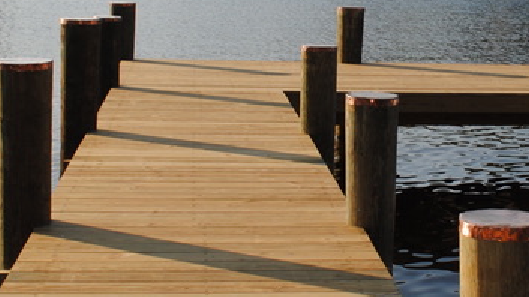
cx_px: 378
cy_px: 56
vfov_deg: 13.8
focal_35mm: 87
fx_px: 1220
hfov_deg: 24.3
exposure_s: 1/200
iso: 100
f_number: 8
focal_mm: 18
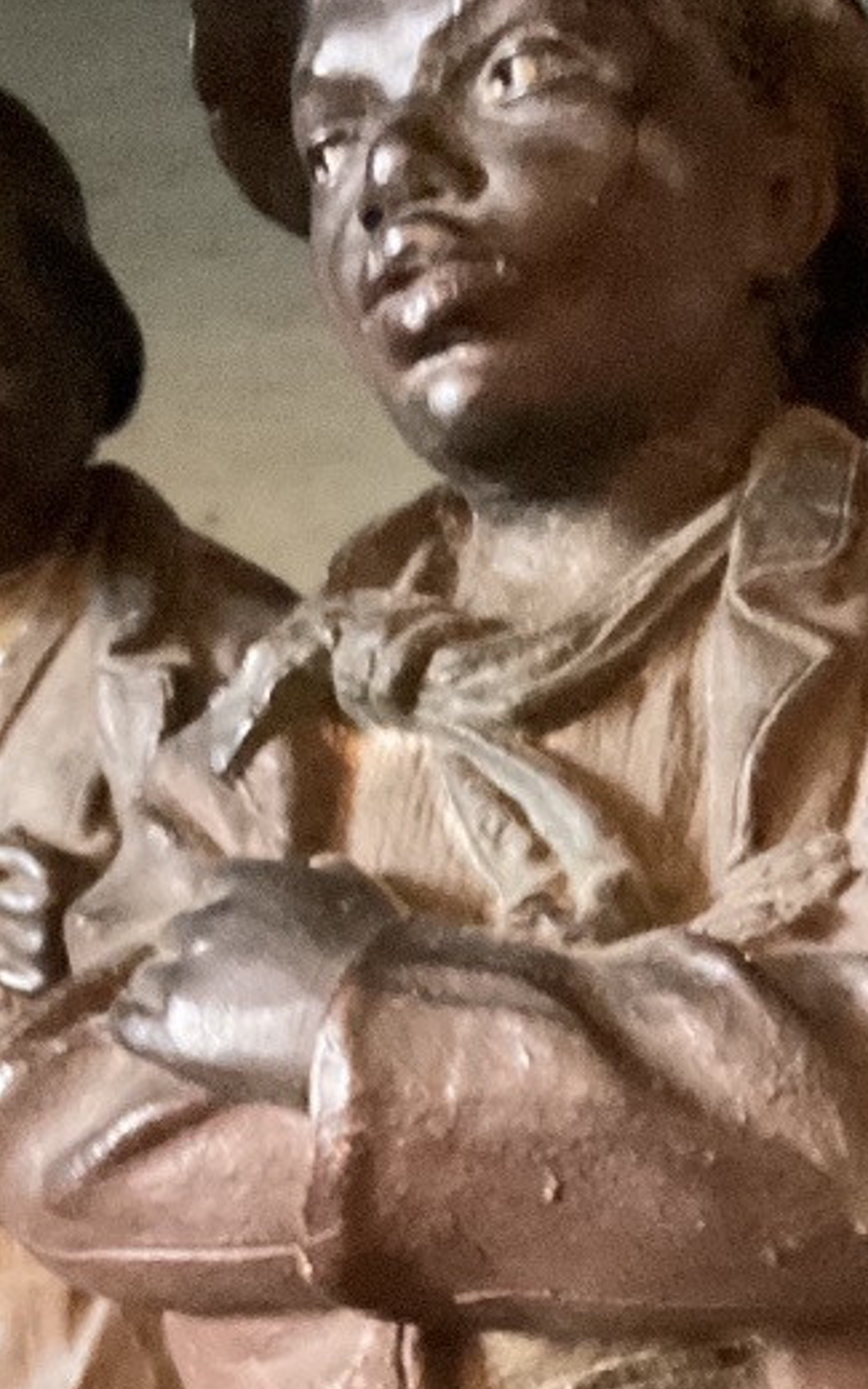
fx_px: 2687
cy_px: 1162
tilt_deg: -12.7
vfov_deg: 28.2
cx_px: 539
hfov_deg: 18.3
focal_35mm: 71
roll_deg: +1.9
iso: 1000
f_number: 1.8
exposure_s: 1/17
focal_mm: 3
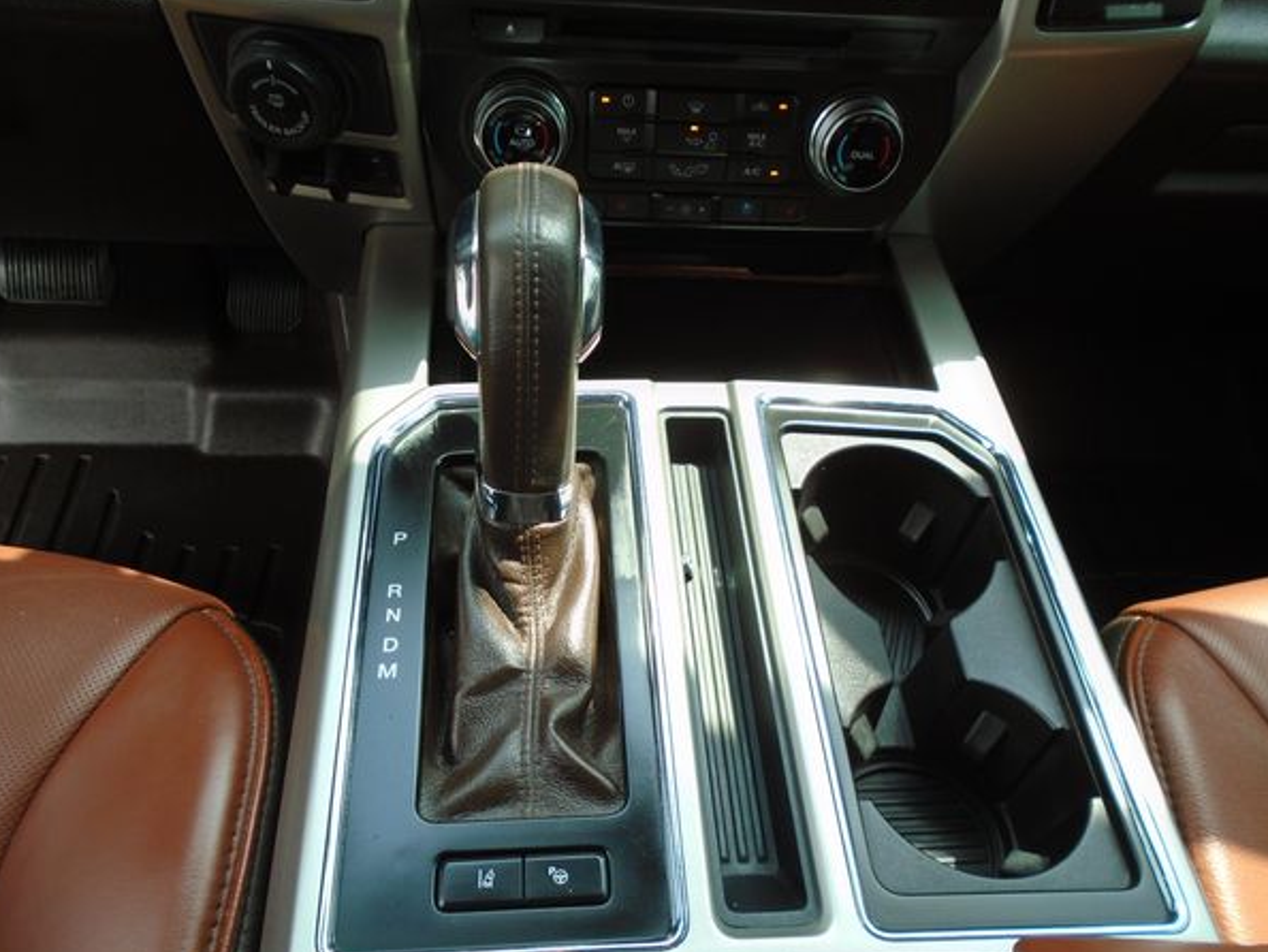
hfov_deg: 63.4
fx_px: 1026
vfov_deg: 49.8
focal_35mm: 28
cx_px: 625
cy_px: 504
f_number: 3.2
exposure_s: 1/125
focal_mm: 4.6
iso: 100
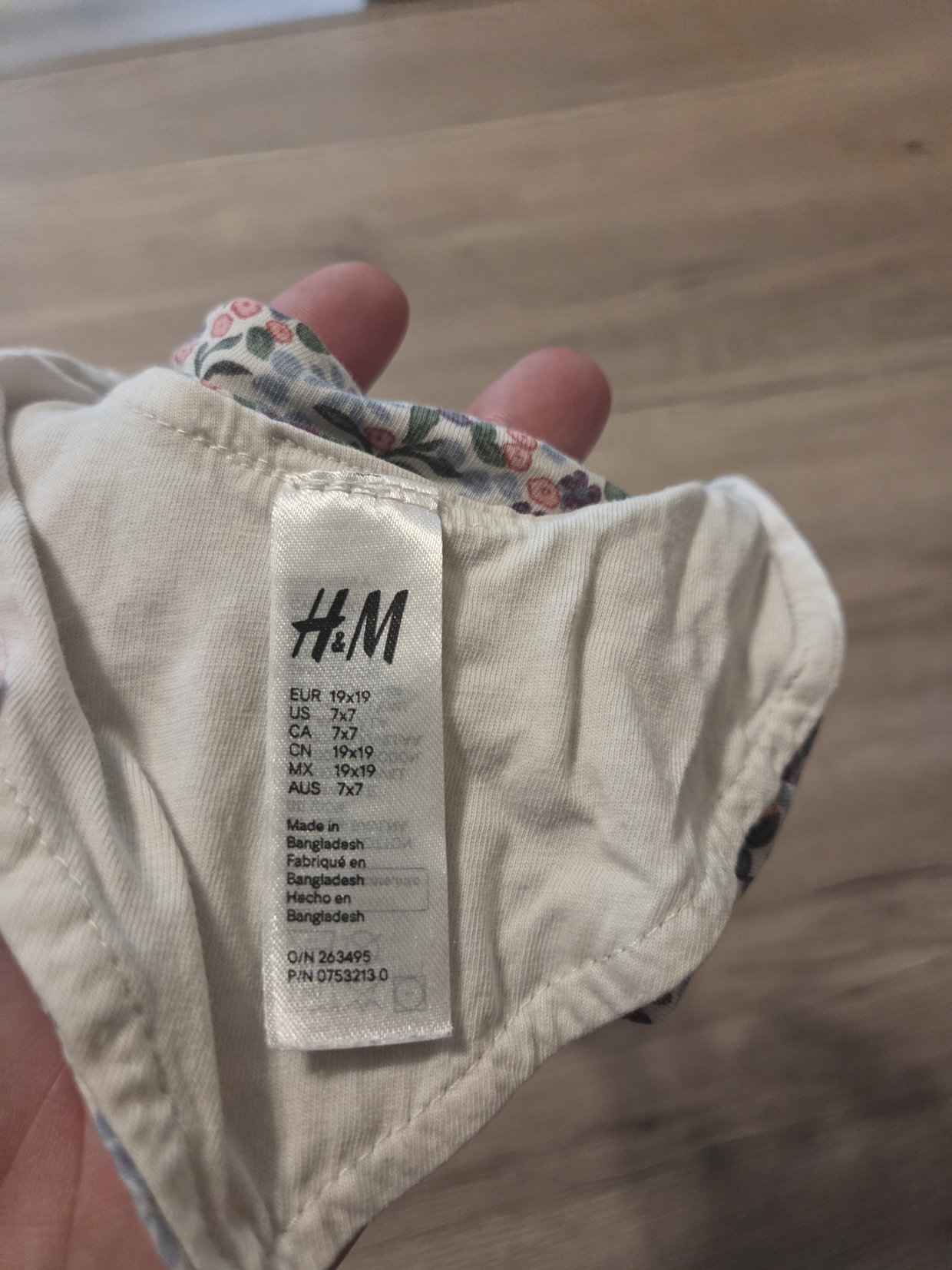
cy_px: 635
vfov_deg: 73.9
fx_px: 843
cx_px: 476
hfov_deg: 58.9
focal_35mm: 23
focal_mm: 5.4
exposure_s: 1/100
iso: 1250
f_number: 1.8
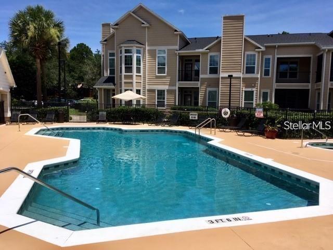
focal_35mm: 29
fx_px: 279
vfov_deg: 48.2
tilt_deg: -9.3
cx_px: 166
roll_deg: -2.2
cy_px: 125
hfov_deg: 61.7
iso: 25
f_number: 2.2
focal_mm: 4.15
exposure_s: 1/2959
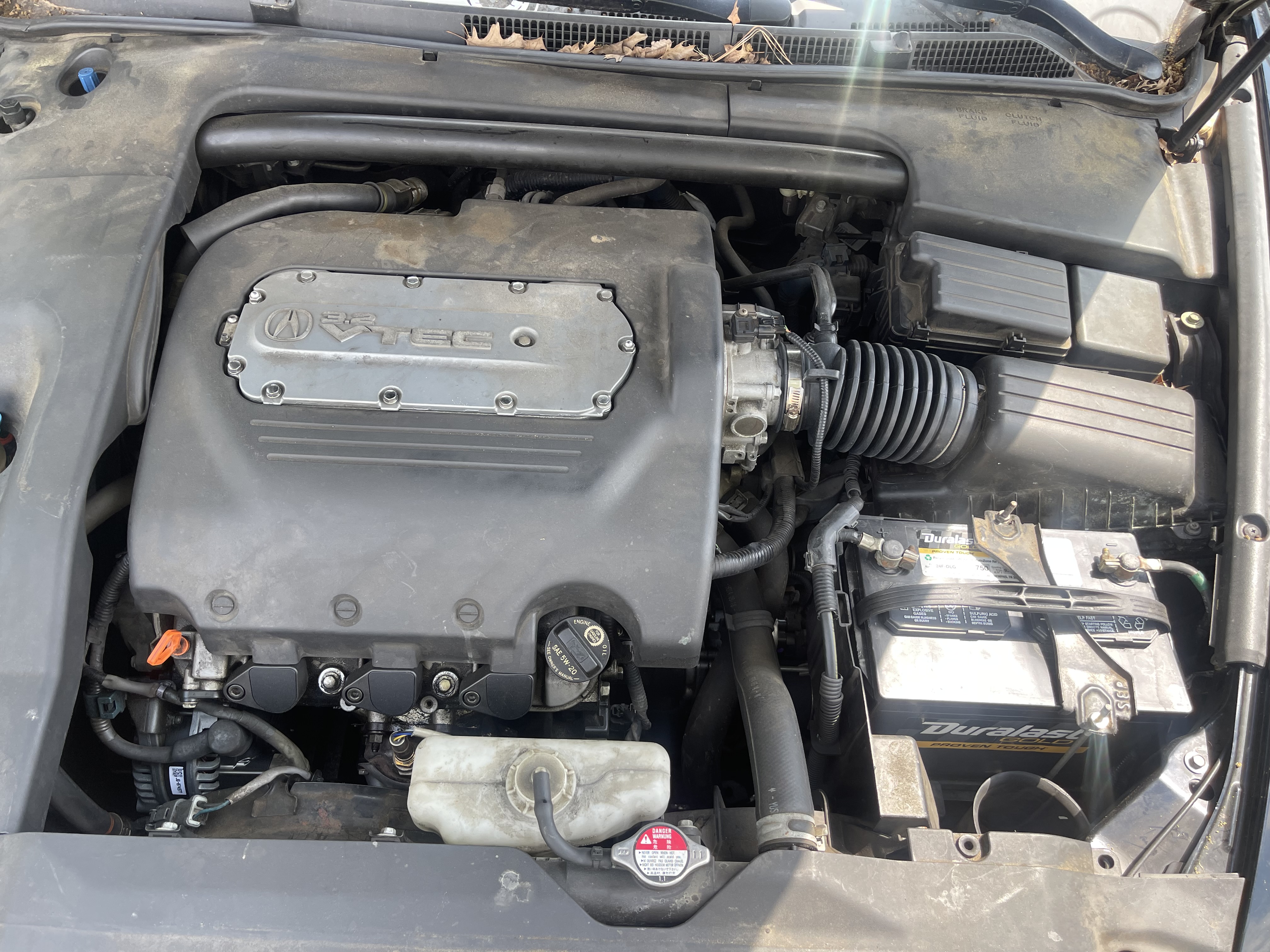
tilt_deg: -54.4
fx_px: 917
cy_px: 476
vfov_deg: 54.9
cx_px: 635
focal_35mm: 25
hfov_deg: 69.4
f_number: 1.6
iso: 32
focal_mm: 5.1
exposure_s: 1/290
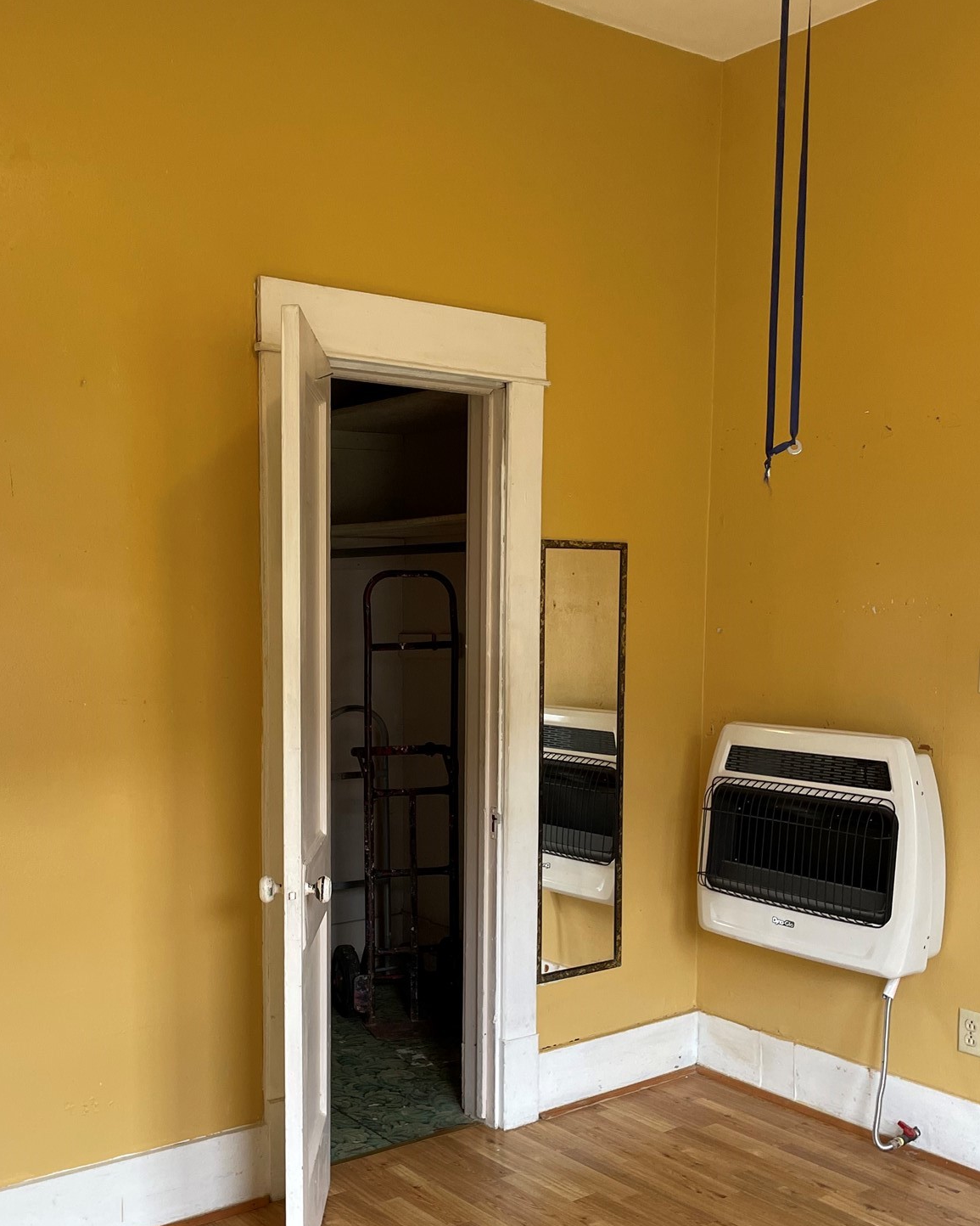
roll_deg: -0.2
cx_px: 378
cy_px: 717
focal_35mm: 36
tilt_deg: -5.3
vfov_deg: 50.1
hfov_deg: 40.9
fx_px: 1305
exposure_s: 1/121
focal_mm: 4.2
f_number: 1.6
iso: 100
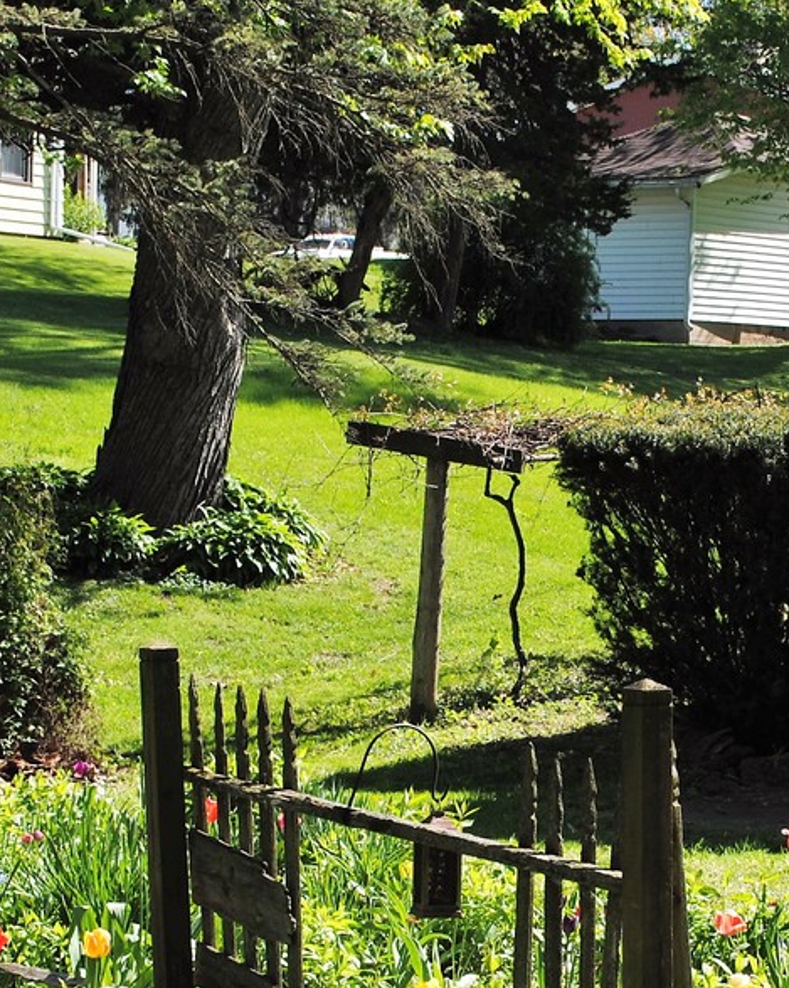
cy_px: 769
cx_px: 527
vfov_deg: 15.4
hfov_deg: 12.4
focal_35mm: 124
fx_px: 3622
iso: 100
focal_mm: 32
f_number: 7.1
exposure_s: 1/200
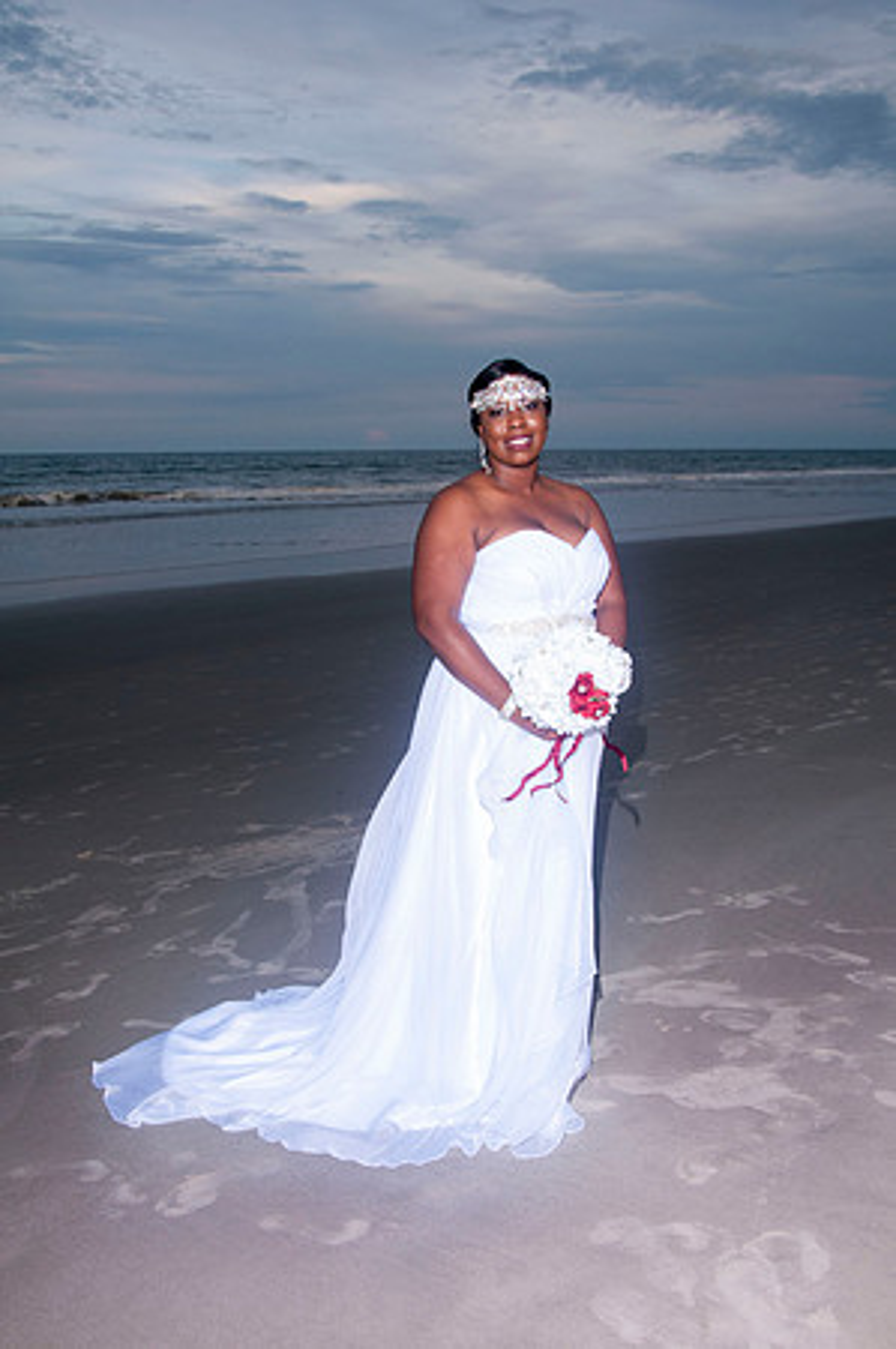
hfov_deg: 39.9
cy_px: 674
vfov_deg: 57.3
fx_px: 1235
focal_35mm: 33
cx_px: 448
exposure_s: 1/250
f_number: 6.3
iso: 400
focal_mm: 22
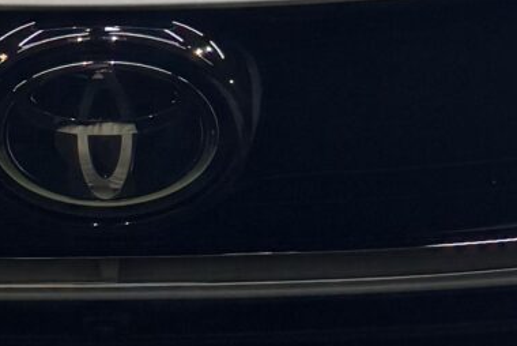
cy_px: -396
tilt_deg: -22.0
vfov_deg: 7.8
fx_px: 2414
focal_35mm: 168
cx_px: 61
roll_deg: +0.6
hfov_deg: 12.1
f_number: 1.78
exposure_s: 1/354
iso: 80
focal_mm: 6.76
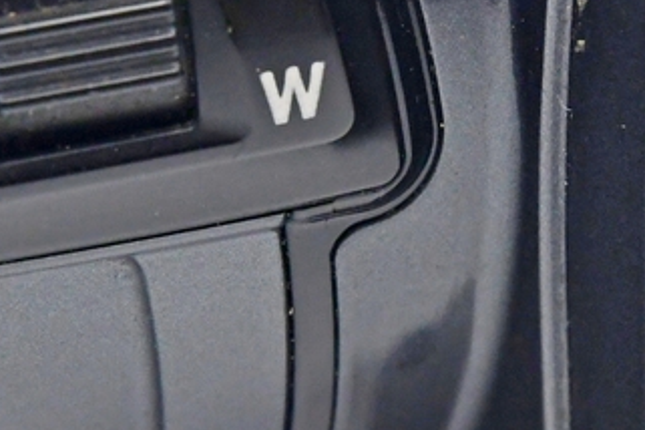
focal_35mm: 560
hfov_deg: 3.7
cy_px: 104
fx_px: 10033
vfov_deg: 2.5
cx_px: 247
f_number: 8
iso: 1250
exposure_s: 1/125
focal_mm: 80
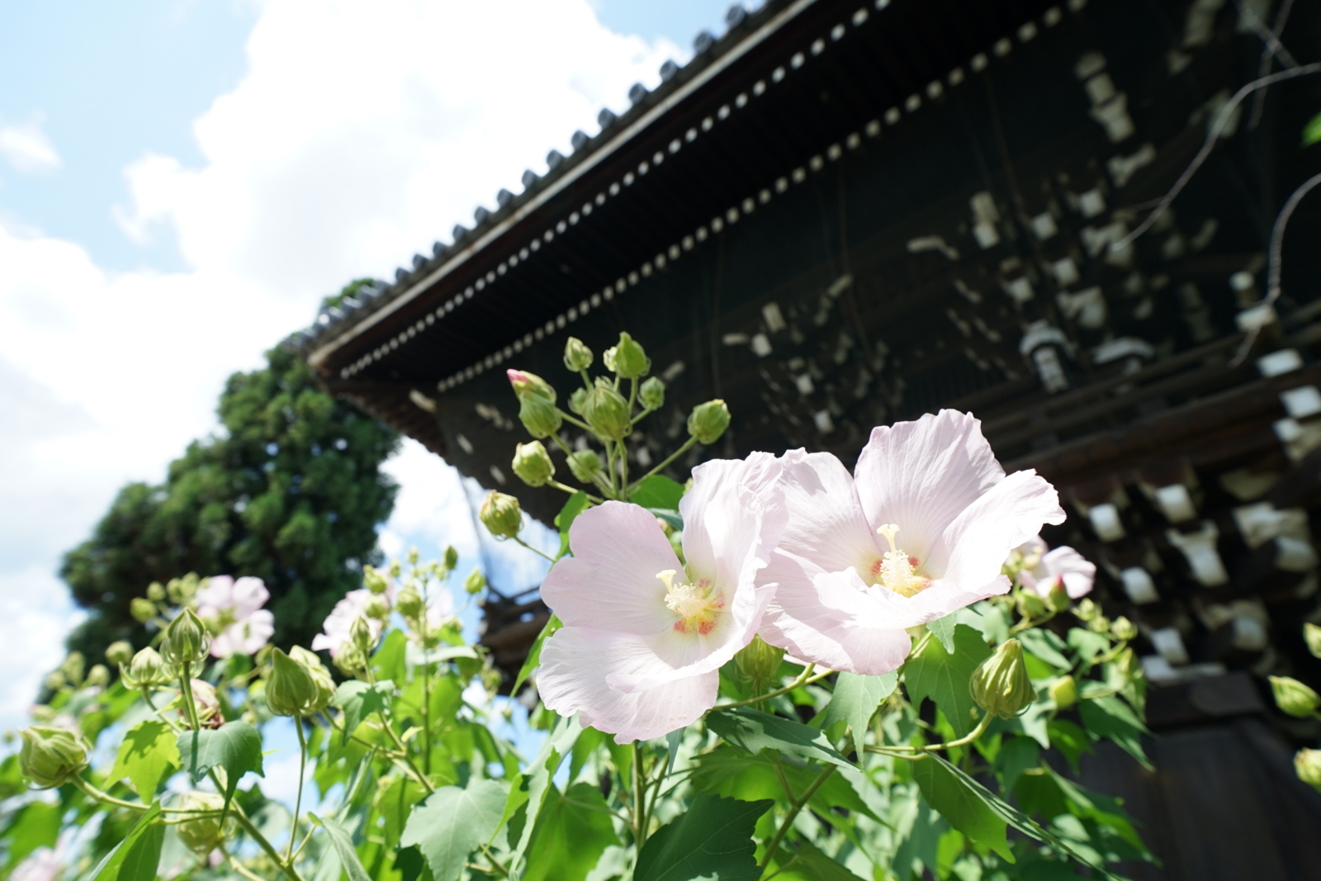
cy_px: 440
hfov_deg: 81.2
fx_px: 771
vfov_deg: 59.5
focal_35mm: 21
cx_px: 660
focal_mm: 21
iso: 400
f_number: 7.1
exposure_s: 1/500
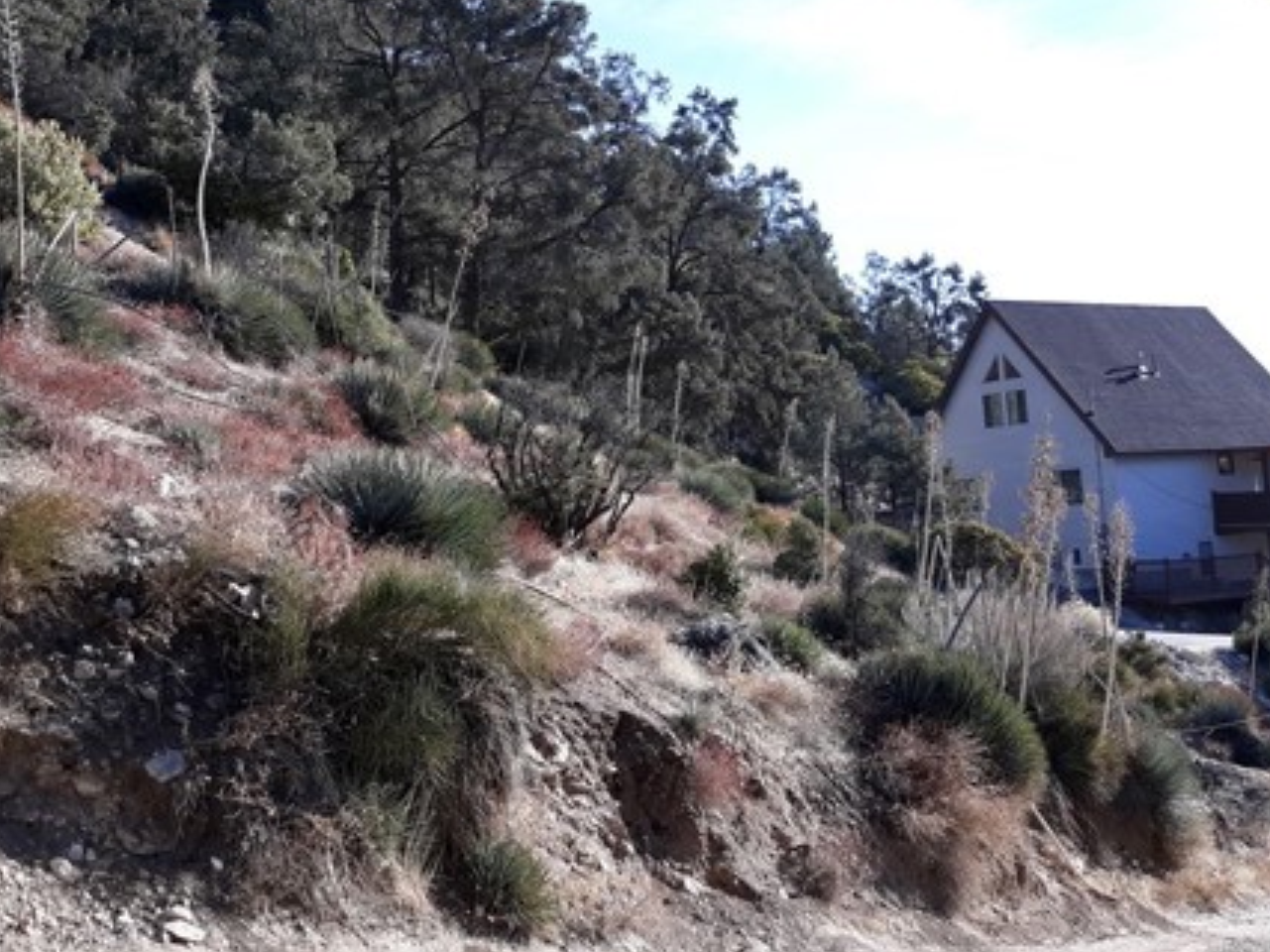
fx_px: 1540
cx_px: 506
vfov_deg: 34.2
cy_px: 390
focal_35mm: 42
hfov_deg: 44.6
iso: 40
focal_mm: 3.7
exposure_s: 1/702
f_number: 1.7
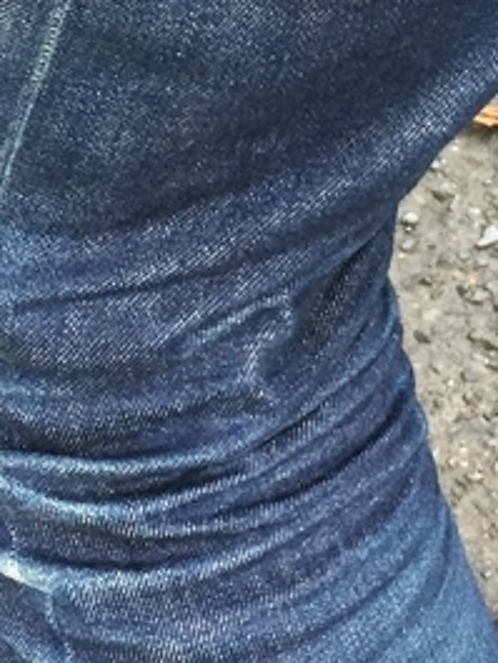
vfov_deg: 17.5
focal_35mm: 112
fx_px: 2147
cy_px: 170
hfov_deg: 13.1
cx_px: 423
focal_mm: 4.15
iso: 80
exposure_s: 1/30
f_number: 2.2
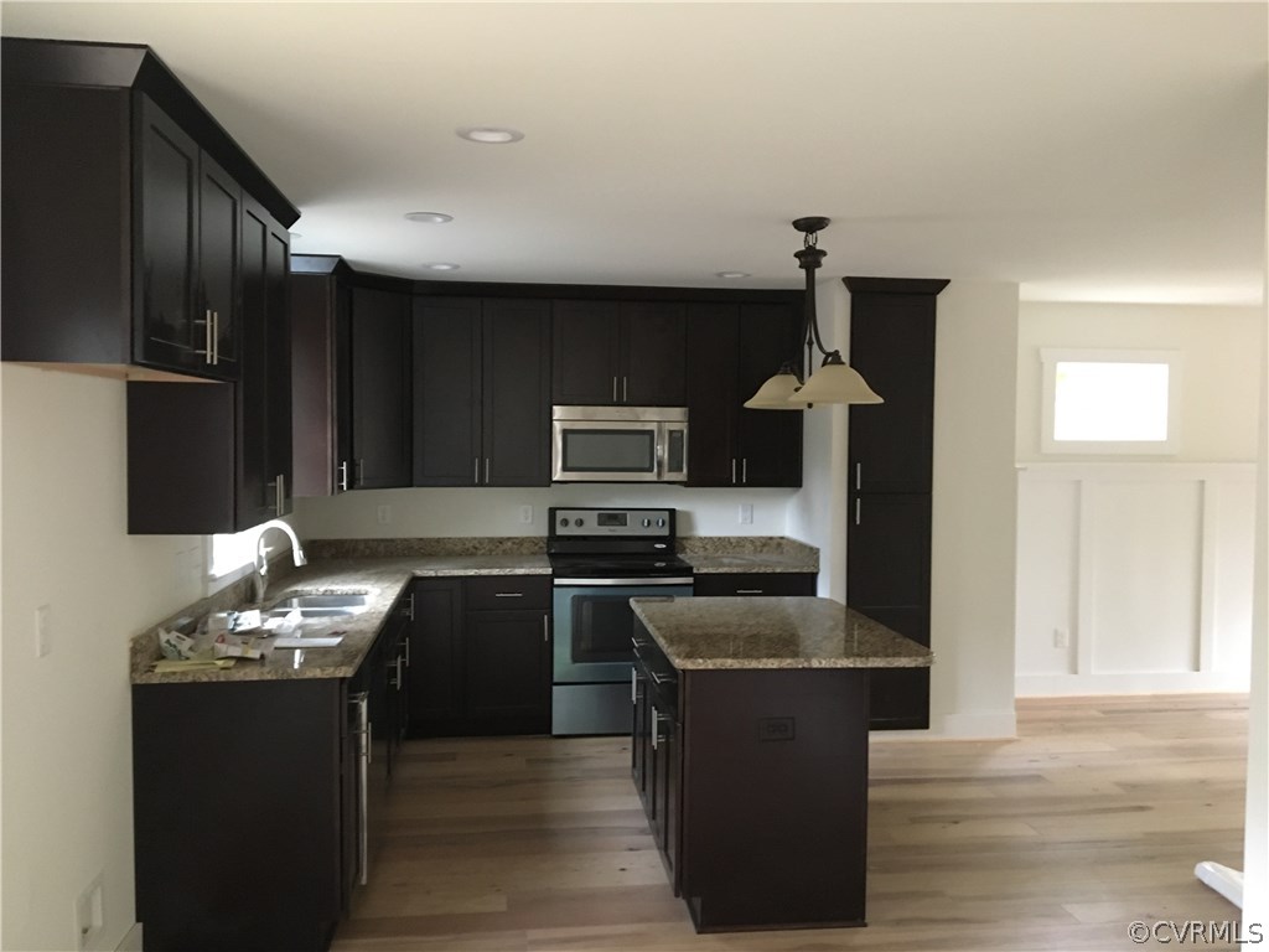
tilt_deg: -1.6
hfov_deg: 61.7
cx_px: 634
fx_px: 1063
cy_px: 476
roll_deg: +0.3
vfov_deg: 48.2
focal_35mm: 29
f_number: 2.2
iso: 400
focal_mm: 4.15
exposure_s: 1/15
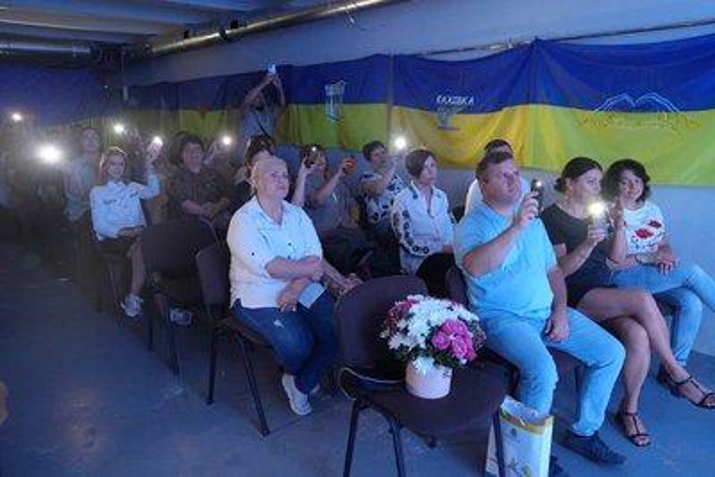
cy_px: 238
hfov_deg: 69.4
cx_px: 358
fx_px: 517
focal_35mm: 26
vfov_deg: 49.6
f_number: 3.5
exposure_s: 1/160
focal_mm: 26
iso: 12800
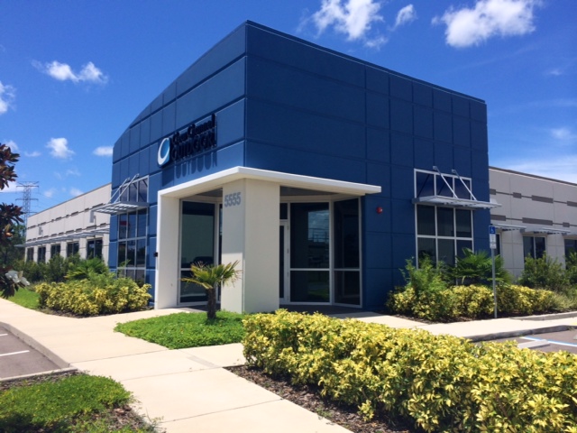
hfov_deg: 60.0
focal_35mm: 30
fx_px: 500
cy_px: 216
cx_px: 288
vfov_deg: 46.8
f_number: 2.2
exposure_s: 1/2740
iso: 32
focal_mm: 4.12
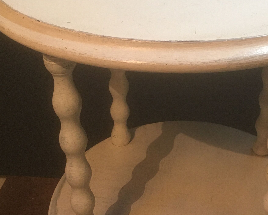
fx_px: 516
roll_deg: -0.2
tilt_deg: -35.6
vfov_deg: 23.5
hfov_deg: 28.9
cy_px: 128
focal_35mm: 65
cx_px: 182
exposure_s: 1/33
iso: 160
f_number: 2.2
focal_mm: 4.15
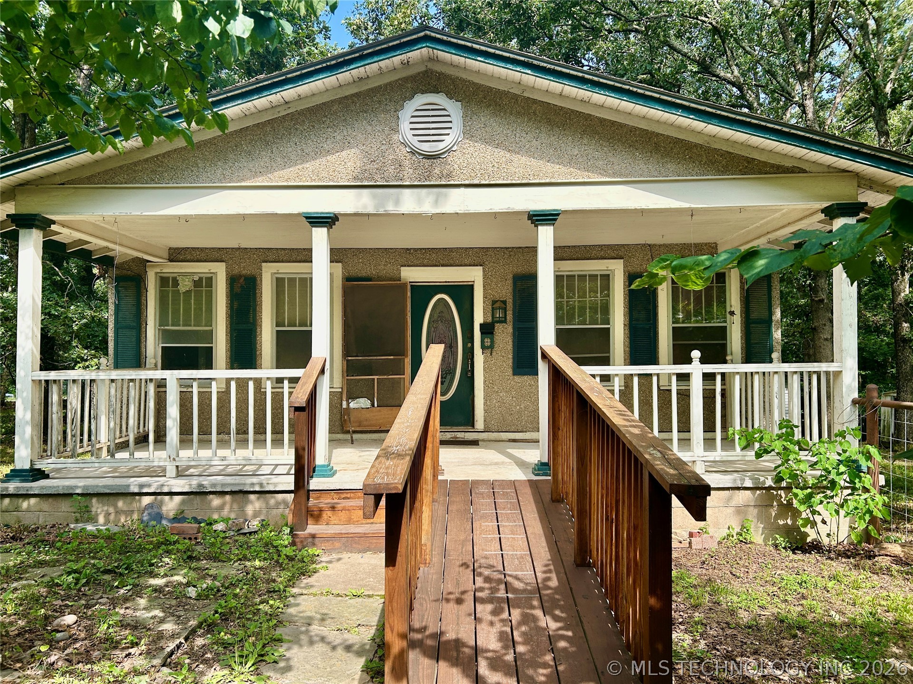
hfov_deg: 67.3
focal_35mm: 26
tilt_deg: +1.7
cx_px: 456
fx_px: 686
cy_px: 342
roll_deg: -0.2
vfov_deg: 53.1
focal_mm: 5.7
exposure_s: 1/1431
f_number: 1.5
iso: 50
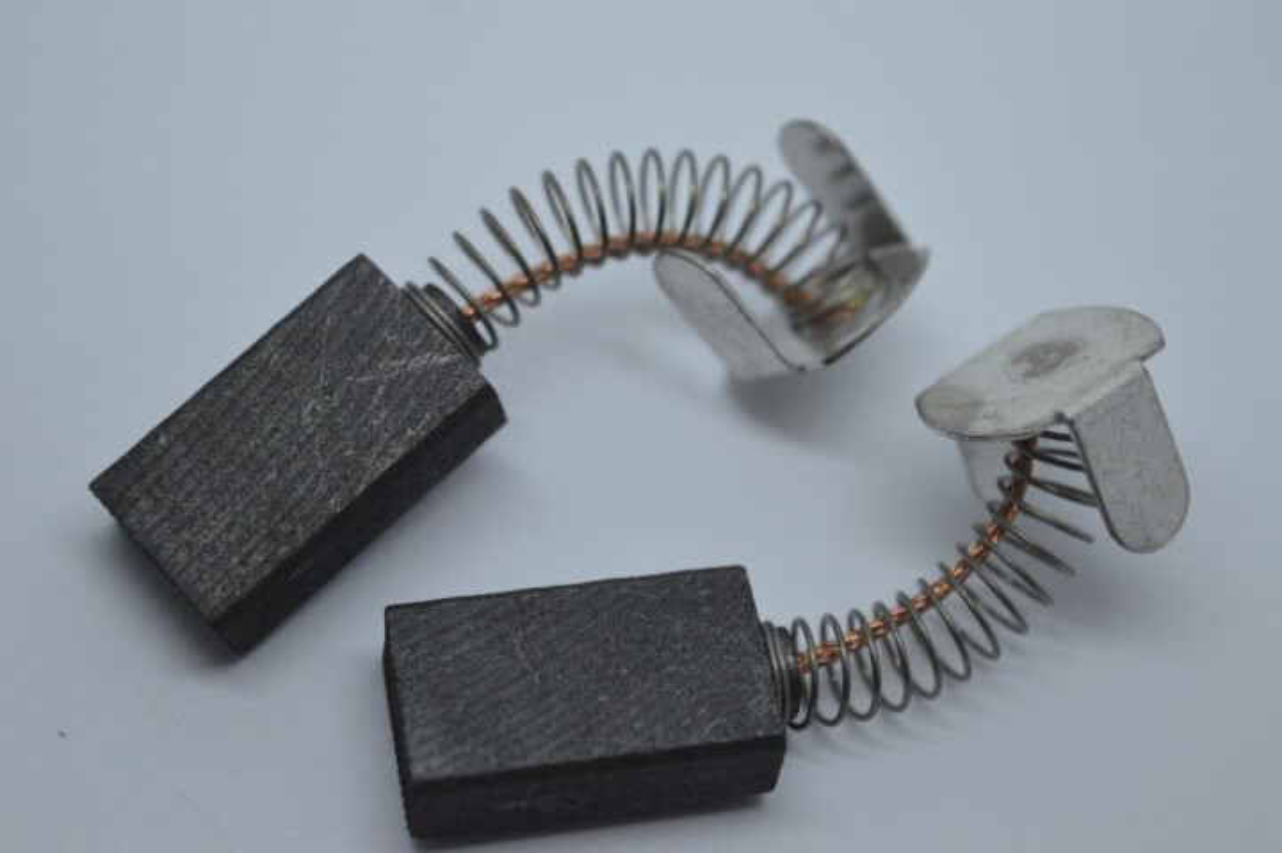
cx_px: 641
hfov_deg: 24.6
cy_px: 426
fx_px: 2936
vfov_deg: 16.5
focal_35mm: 82
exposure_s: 1/125
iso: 400
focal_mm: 55
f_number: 5.6
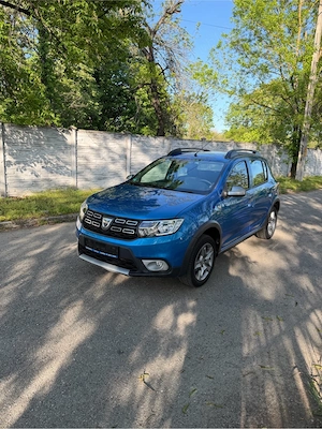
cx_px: 161
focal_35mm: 24
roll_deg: -2.1
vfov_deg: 71.6
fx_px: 298
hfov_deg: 56.8
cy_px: 214
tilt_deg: -12.5
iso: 100
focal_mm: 6.76
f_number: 1.78
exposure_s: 1/481
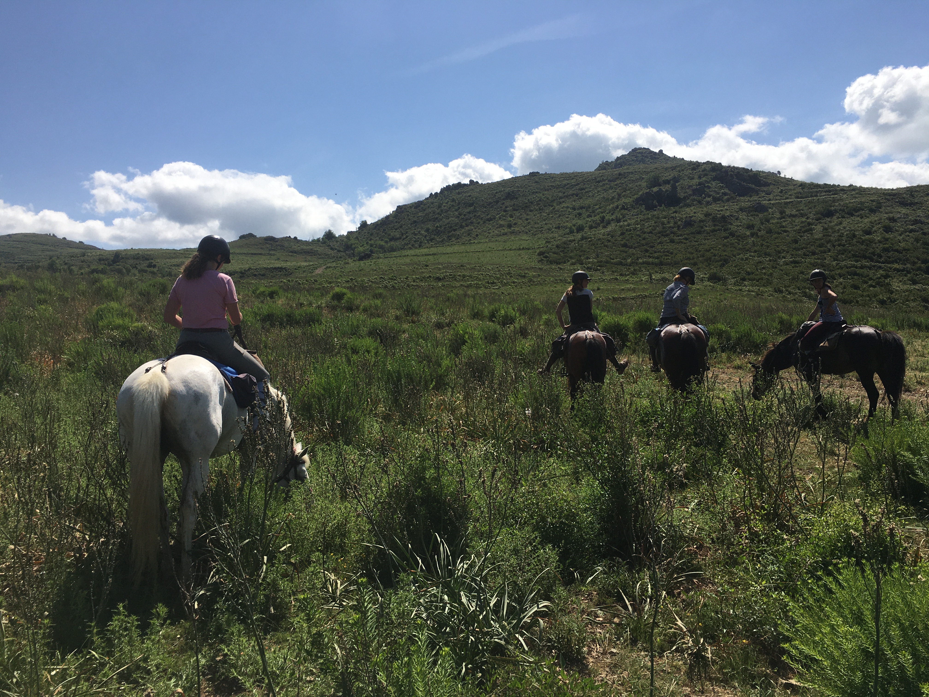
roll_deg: +1.9
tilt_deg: +1.3
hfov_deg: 61.7
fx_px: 778
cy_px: 348
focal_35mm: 29
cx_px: 464
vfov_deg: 48.2
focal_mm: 4.15
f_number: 2.2
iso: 25
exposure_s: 1/2653
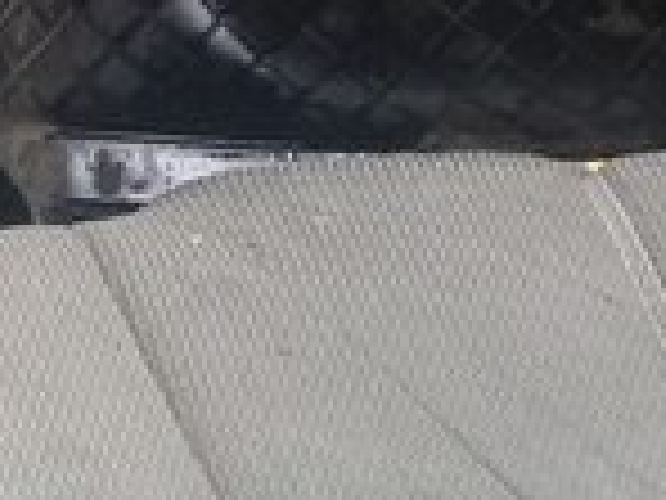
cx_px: -302
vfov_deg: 9.9
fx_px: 2655
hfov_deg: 13.5
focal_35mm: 138
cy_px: -547
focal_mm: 3.3
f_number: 2.2
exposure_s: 1/33
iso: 50
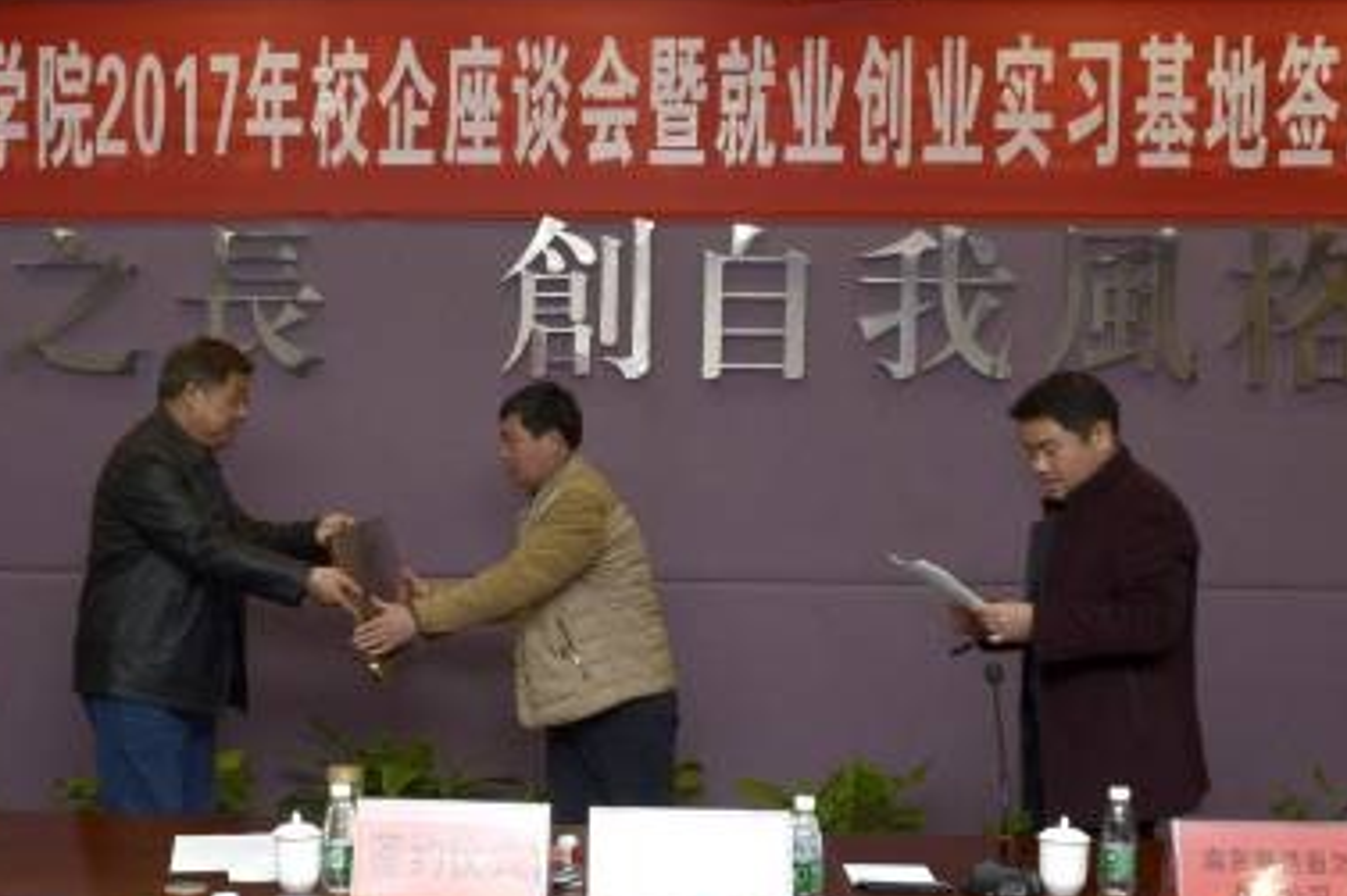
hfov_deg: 39.3
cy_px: 580
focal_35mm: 50
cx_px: 486
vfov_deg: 26.8
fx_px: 1870
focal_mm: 29
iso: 1600
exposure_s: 1/60
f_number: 8
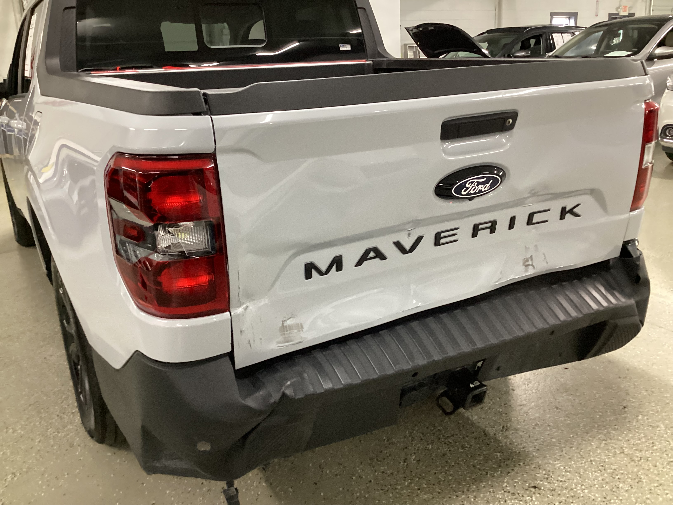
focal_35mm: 31
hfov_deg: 58.4
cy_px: 252
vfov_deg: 45.4
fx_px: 603
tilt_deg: -18.0
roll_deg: +1.6
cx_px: 336
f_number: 2.4
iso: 320
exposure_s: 1/40
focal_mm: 3.3
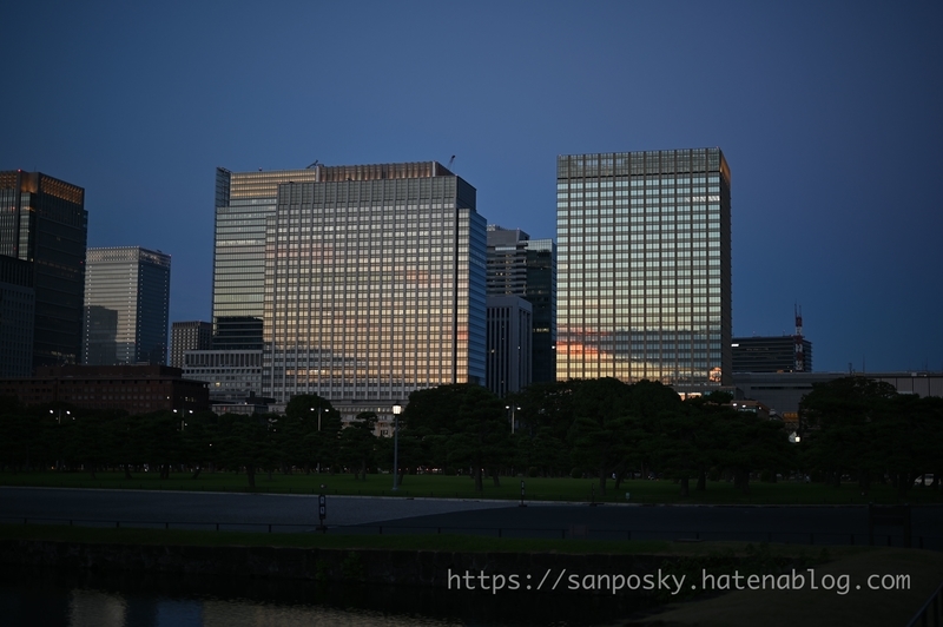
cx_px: 472
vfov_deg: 26.9
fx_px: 1309
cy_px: 314
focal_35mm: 50
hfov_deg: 39.6
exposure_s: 1/200
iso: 100
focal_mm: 50
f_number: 1.2
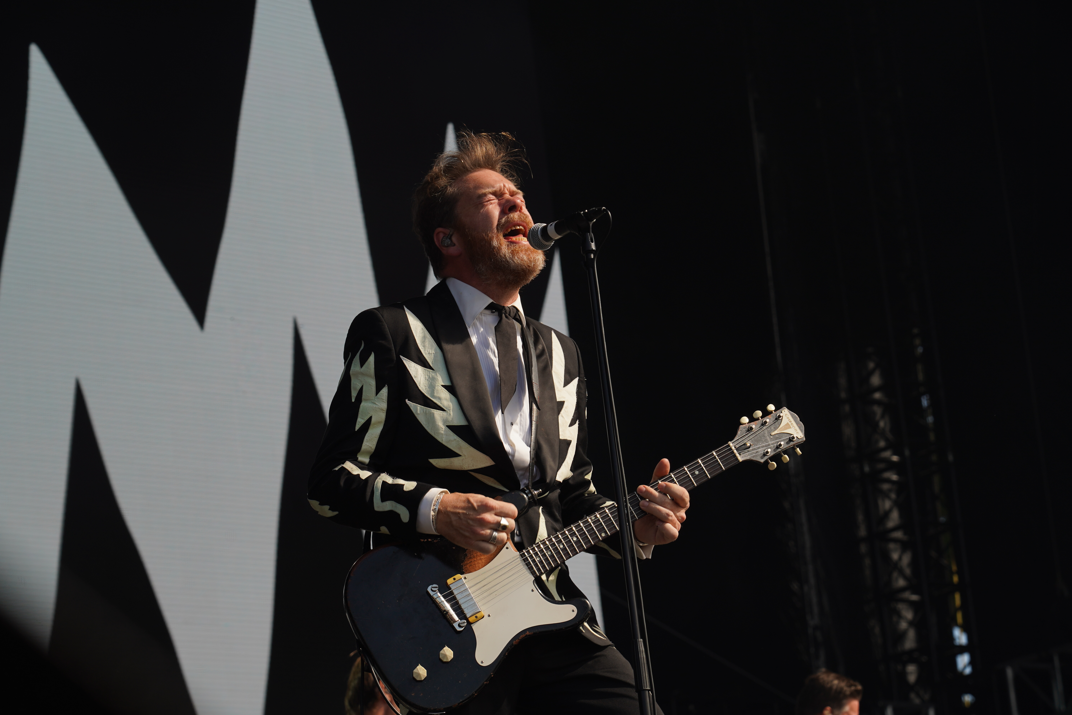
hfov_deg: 19.5
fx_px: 3126
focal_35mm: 105
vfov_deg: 13.0
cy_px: 358
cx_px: 536
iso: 100
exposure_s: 1/400
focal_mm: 105
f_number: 7.1
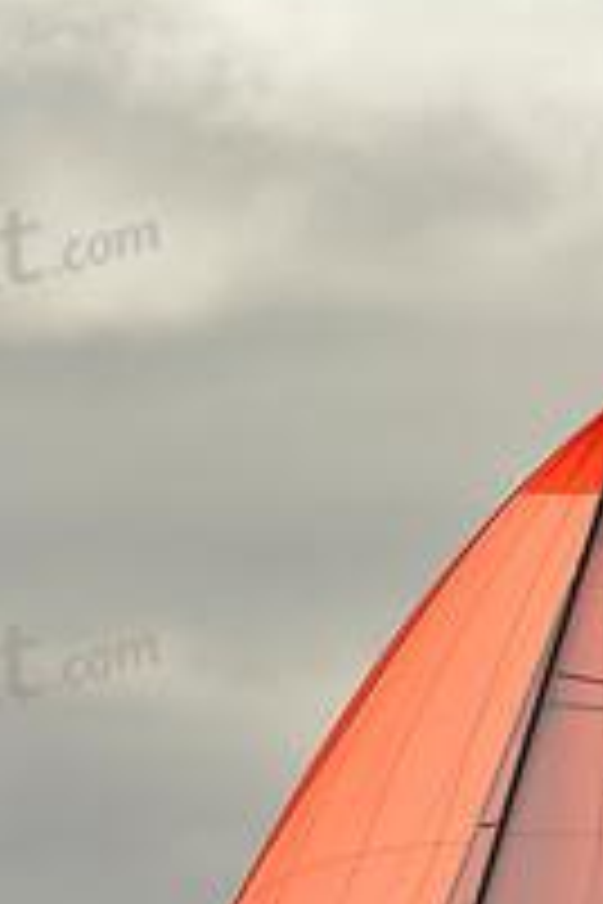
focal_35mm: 318
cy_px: 886
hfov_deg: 4.3
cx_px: 394
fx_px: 7989
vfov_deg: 6.5
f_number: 16
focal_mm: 110
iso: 400
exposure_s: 1/1000
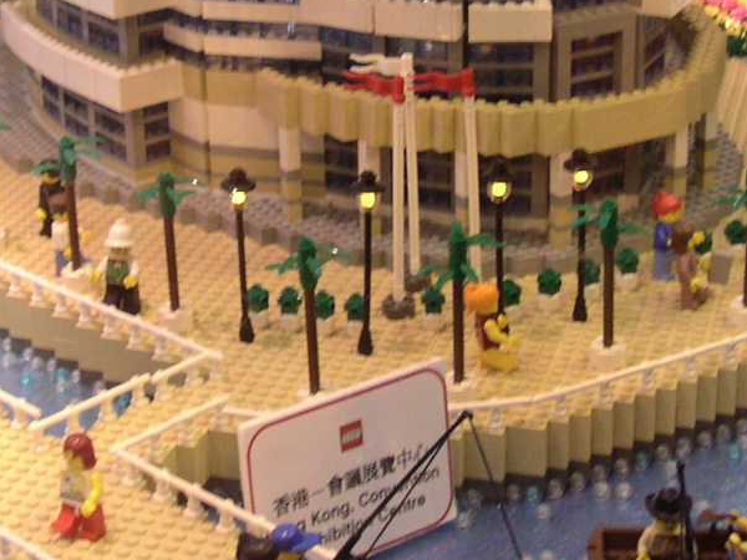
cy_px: 52
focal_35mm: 81
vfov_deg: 17.9
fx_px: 1748
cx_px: 407
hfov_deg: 24.1
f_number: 2.8
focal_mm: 6
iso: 100
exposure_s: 1/8
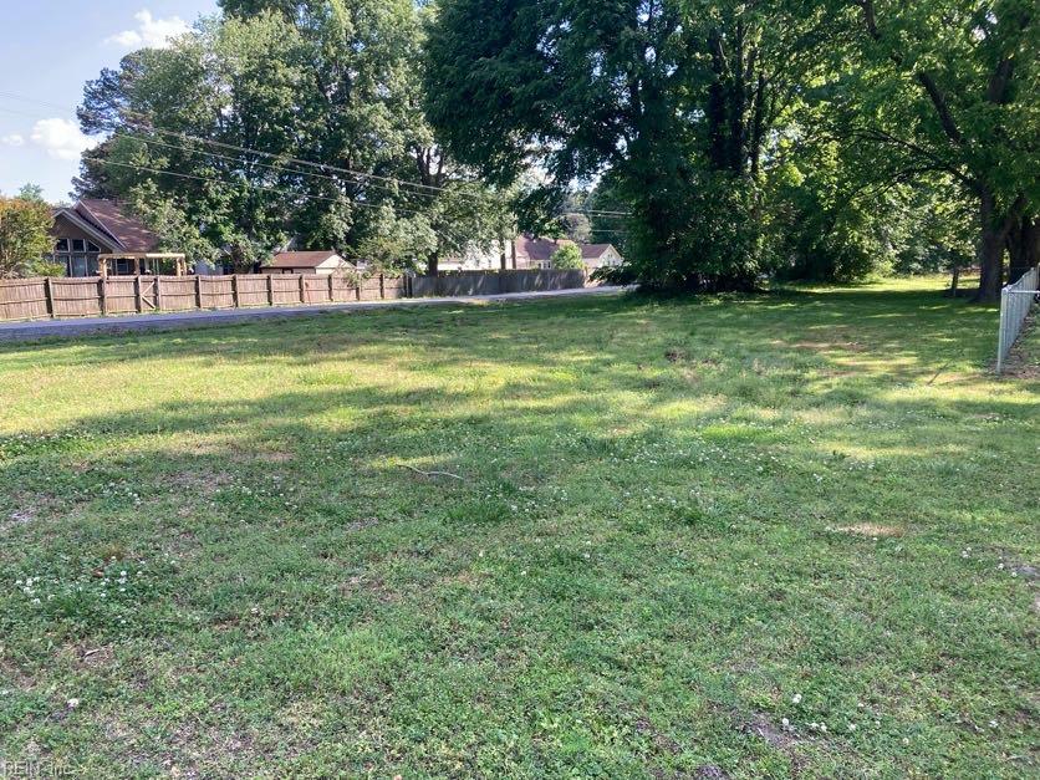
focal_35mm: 28
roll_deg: +1.1
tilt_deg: -8.1
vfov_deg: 49.7
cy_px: 390
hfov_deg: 63.4
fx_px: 841
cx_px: 520
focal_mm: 3.99
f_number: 1.8
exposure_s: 1/286
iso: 20
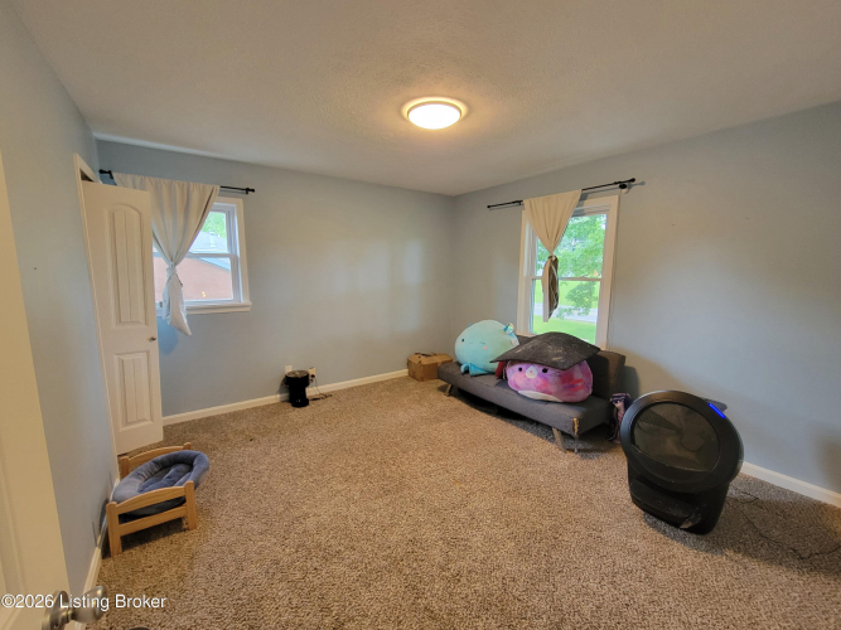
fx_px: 316
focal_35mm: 13
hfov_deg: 106.2
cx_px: 420
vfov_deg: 89.9
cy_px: 315
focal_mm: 2.2
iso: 320
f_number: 2.2
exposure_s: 1/40
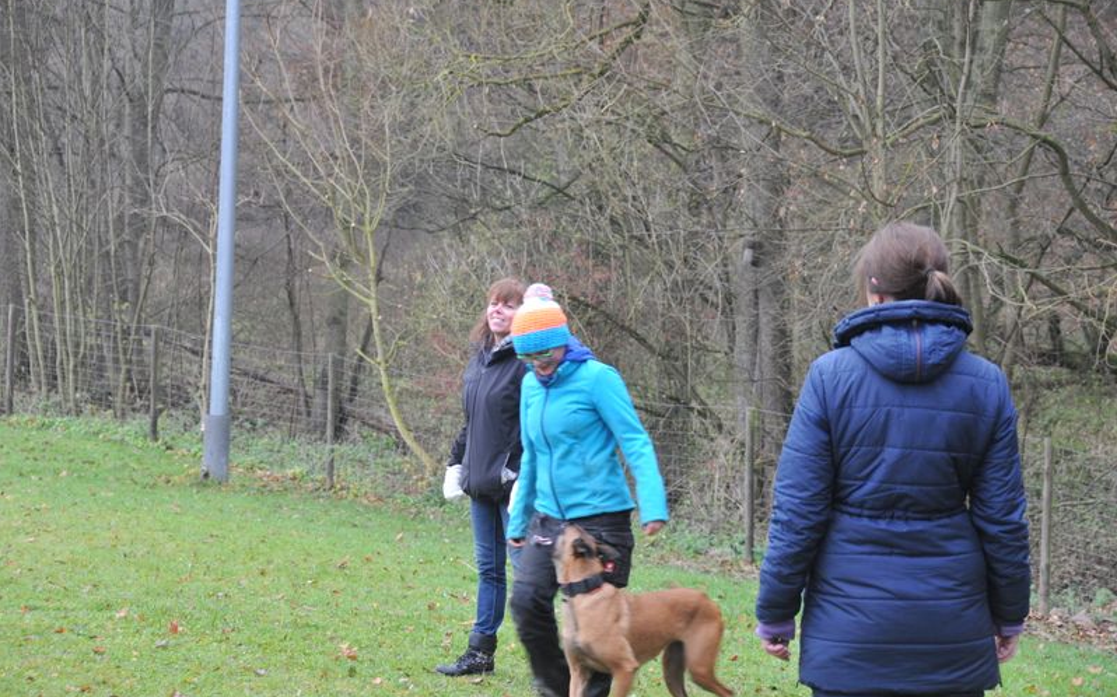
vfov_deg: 13.7
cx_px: 558
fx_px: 2891
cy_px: 355
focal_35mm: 95
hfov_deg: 21.9
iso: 400
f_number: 6.3
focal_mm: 62
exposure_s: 1/80
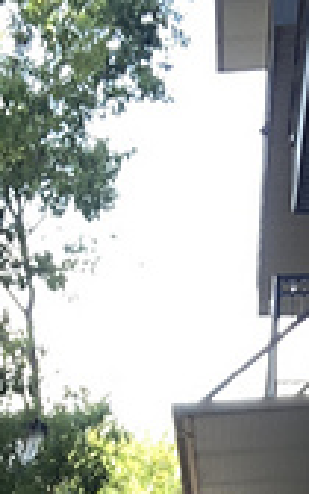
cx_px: 90
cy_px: 844
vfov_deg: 14.5
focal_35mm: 129
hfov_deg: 10.1
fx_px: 1738
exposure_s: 1/121
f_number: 2.2
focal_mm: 2.87
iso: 20
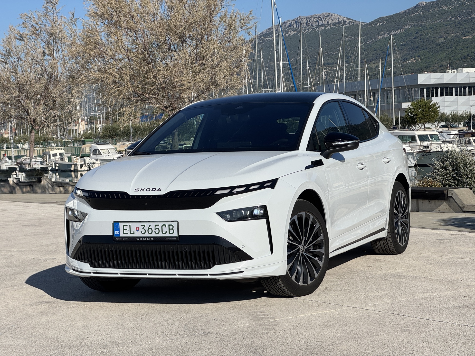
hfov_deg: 25.3
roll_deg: +2.8
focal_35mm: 77
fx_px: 1057
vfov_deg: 19.1
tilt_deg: -1.8
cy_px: 178
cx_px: 238
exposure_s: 1/2222
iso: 32
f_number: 2.8
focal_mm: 9
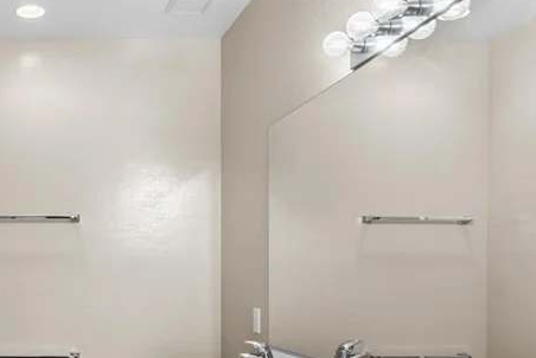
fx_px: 641
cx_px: 36
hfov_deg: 41.2
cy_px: 284
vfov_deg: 30.5
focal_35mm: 43
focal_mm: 19
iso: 400
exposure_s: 1/20
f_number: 8
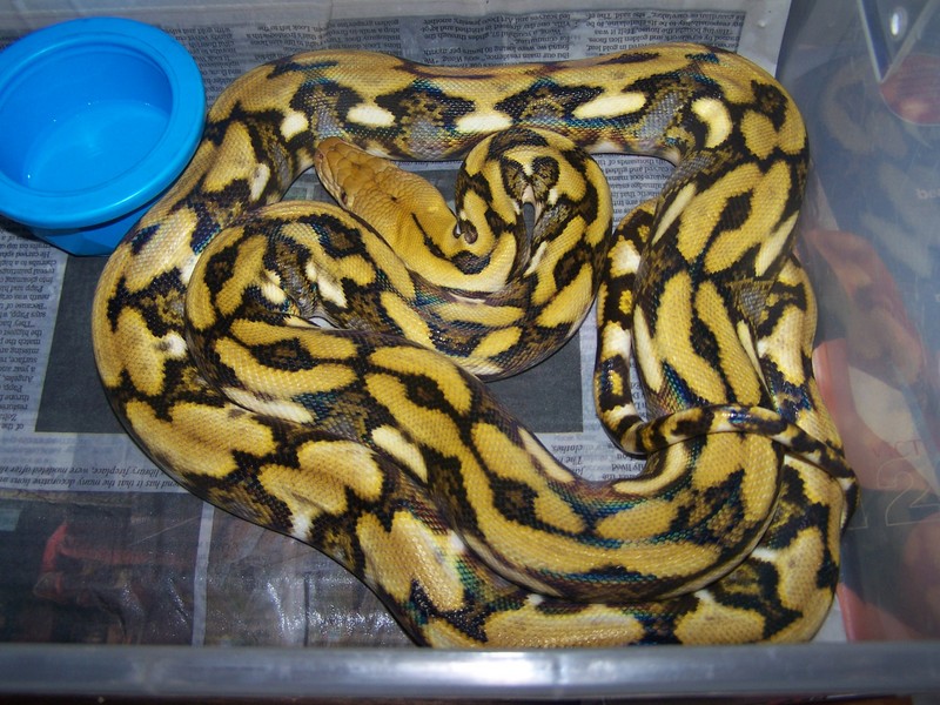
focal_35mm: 38
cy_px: 352
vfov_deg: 37.7
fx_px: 1032
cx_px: 470
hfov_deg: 49.0
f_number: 2.8
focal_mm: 6.3
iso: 80
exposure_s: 1/60
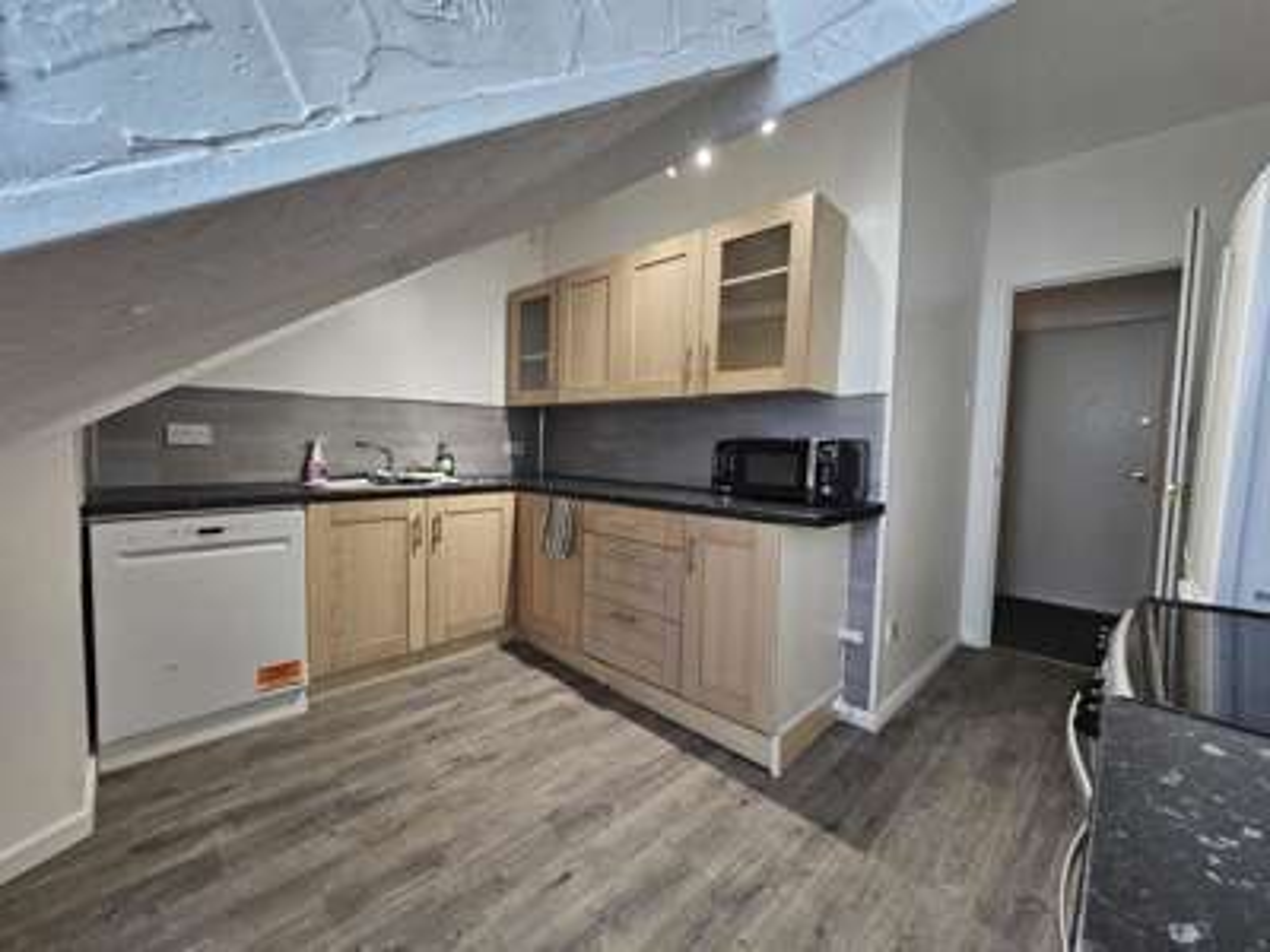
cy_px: 476
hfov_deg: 106.2
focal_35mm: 13
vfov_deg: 89.9
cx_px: 635
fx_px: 477
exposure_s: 1/50
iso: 400
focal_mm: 2.2
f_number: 2.2
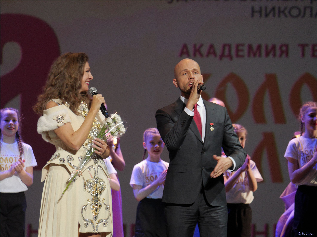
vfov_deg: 4.6
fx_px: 2967
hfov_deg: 6.1
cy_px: 118
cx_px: 158
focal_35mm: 324
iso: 1600
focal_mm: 162
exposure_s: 1/160
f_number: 4.6
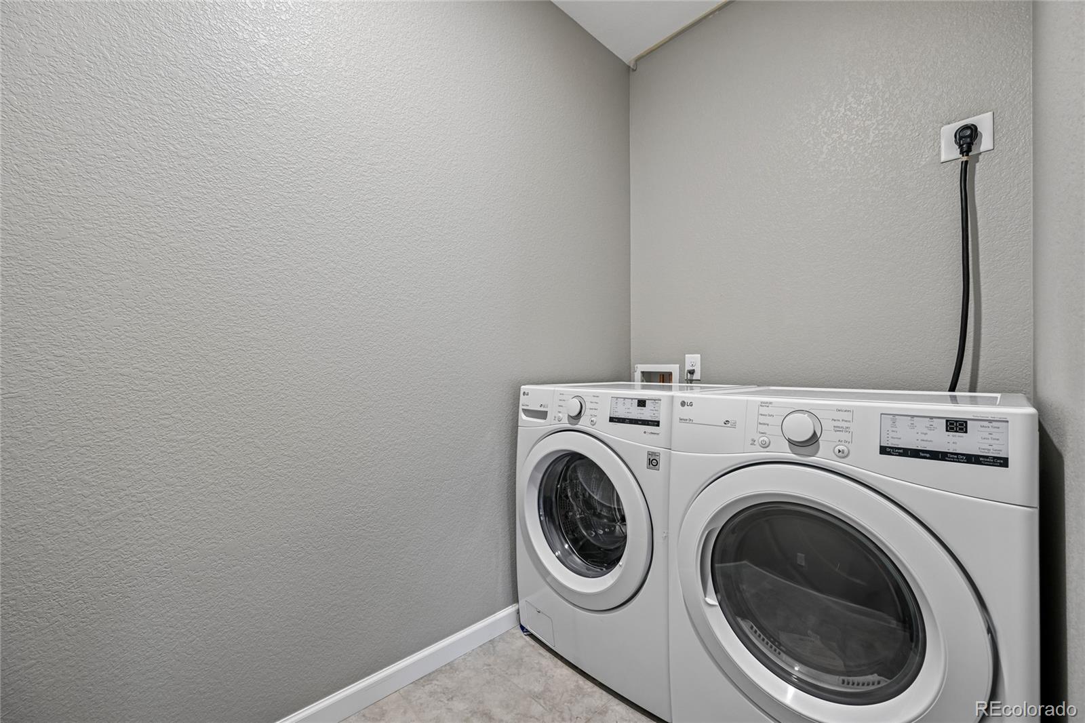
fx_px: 422
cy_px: 362
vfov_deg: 81.2
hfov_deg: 104.3
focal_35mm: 14
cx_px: 542
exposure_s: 1/5
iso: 400
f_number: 8
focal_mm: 14
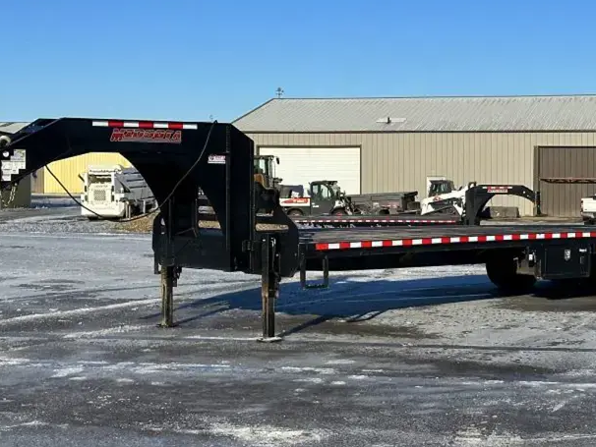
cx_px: 407
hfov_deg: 25.5
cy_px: 204
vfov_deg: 19.4
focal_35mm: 76
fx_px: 1309
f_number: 1.78
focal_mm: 6.86
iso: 64
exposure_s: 1/6623
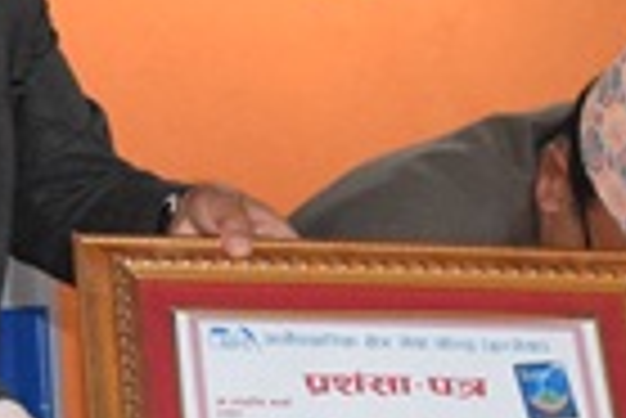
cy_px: 348
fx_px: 3307
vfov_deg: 7.2
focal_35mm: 190
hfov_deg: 10.8
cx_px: 72
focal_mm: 22
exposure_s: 1/60
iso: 3200
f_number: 3.8
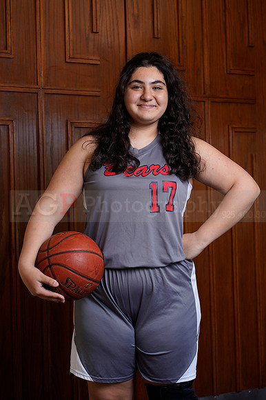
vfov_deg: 23.9
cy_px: 200
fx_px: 943
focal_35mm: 85
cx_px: 133
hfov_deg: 16.1
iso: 200
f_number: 5.6
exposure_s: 1/250
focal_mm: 85
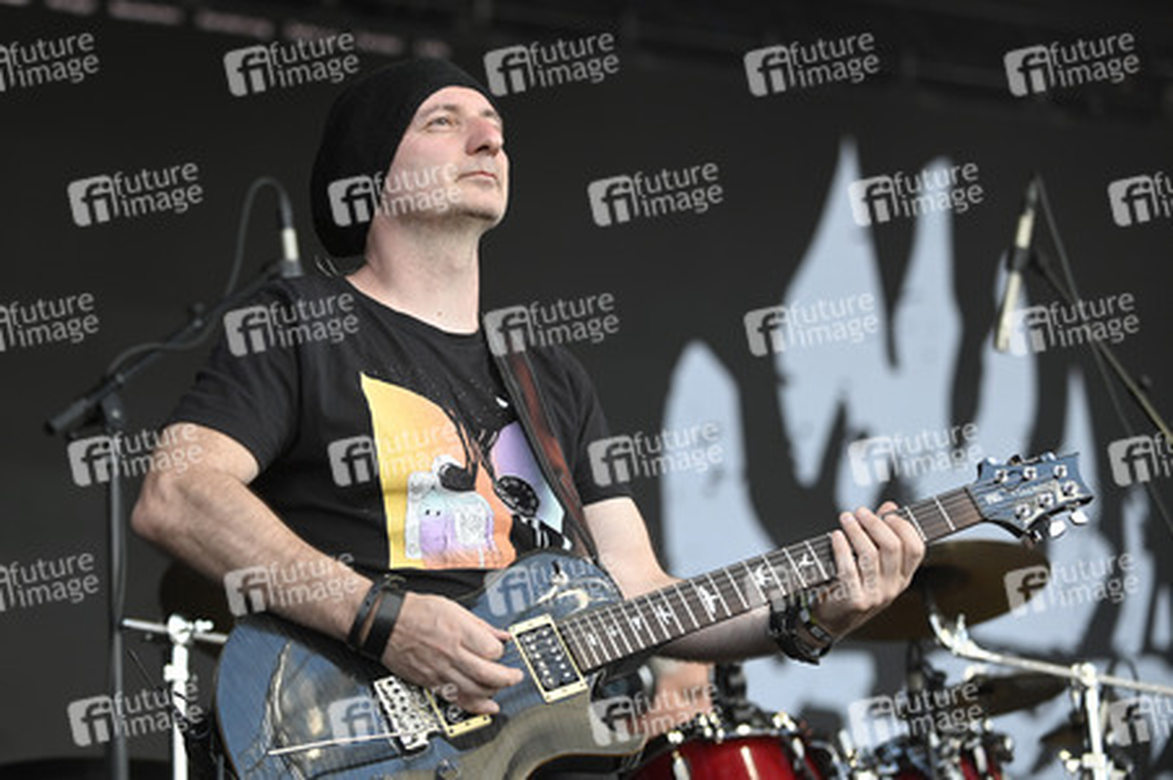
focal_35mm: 90
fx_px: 2930
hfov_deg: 22.6
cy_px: 390
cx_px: 586
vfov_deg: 15.2
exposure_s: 1/400
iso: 320
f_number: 2.8
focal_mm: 90
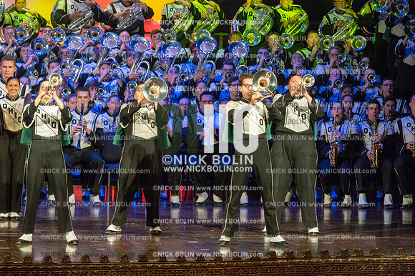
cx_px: 208
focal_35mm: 240
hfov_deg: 8.6
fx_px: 2765
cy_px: 138
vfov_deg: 5.7
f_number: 5.6
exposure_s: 1/250
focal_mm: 240
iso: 8000
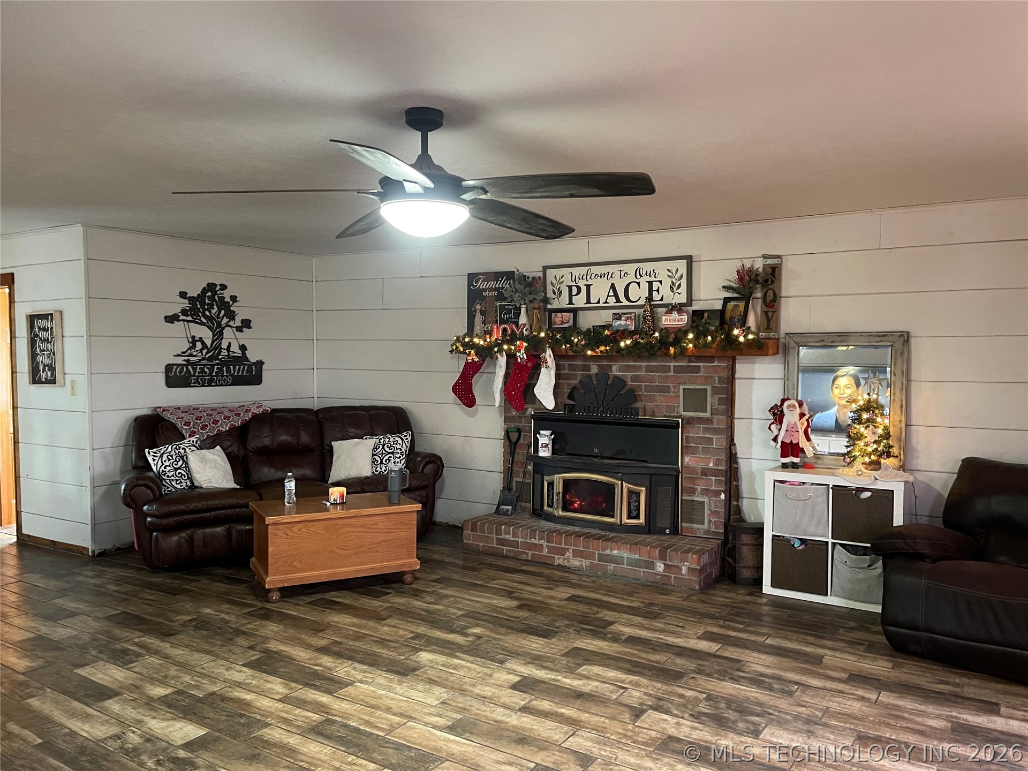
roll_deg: -0.3
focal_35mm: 25
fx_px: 742
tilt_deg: -1.2
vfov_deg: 54.9
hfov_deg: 69.4
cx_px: 514
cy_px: 386
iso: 640
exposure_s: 1/30
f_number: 1.6
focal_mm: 5.1
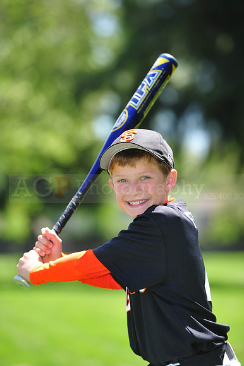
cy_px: 183
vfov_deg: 10.3
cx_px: 122
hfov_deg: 6.9
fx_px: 2036
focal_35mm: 200
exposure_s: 1/400
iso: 200
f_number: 4.5
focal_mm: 200
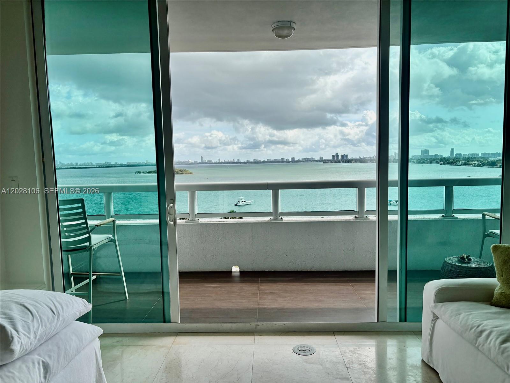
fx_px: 383
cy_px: 192
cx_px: 255
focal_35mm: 26
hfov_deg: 67.3
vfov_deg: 53.1
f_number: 1.6
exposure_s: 1/2283
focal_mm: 5.96
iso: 50
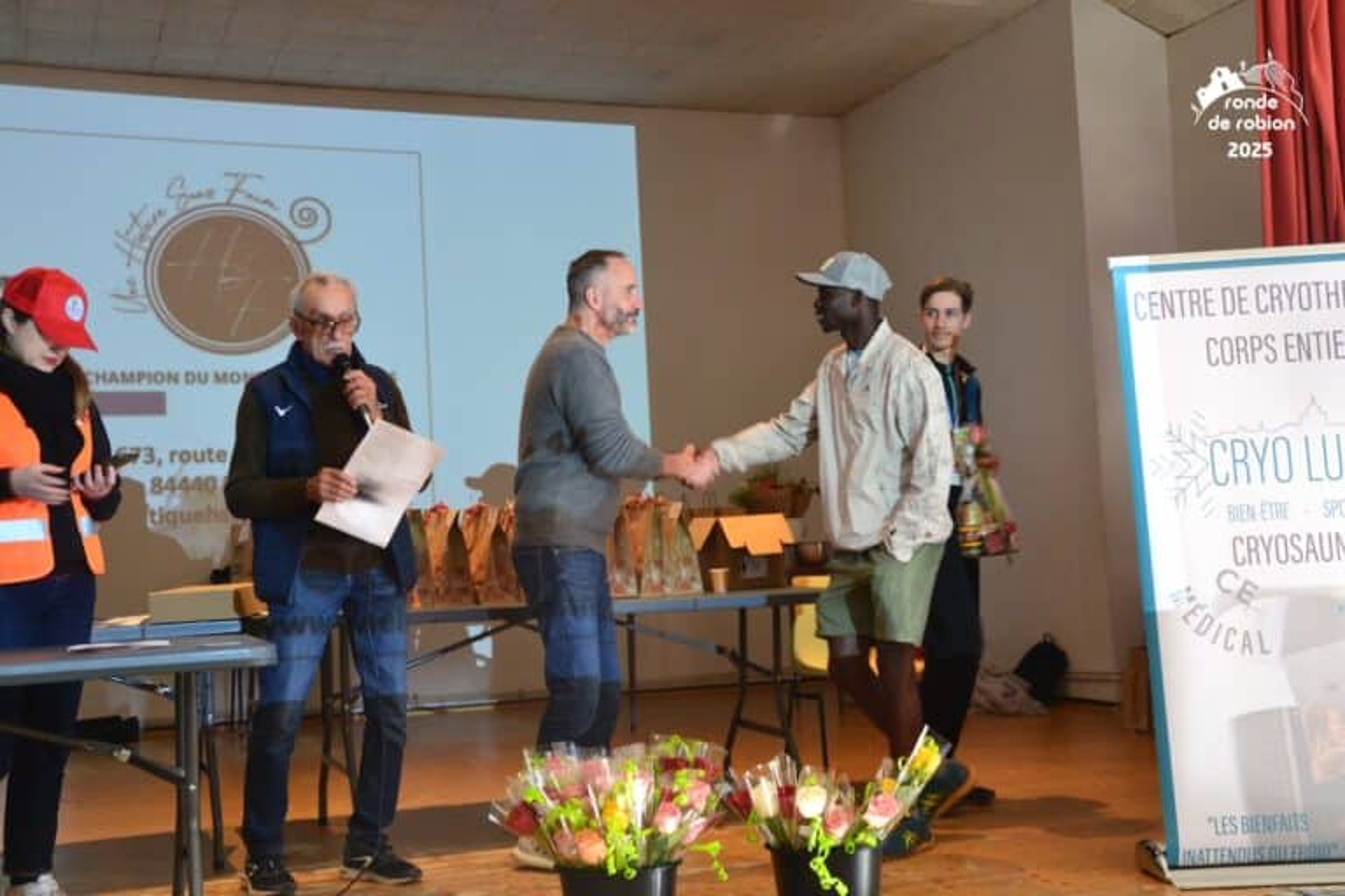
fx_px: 1793
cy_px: 448
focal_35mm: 48
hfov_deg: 41.1
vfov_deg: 28.1
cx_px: 672
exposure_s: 1/60
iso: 800
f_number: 4.5
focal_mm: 32
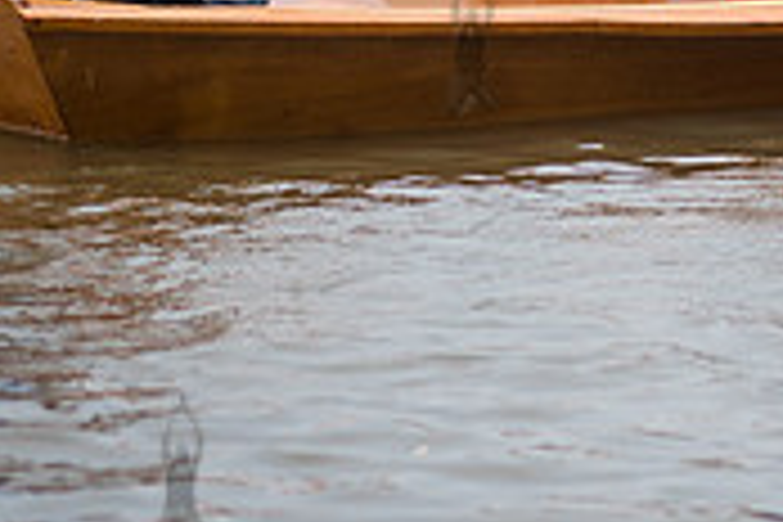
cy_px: -182
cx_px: 1048
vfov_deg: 4.1
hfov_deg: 6.1
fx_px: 7286
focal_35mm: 335
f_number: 4
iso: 250
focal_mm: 100
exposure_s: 1/1600
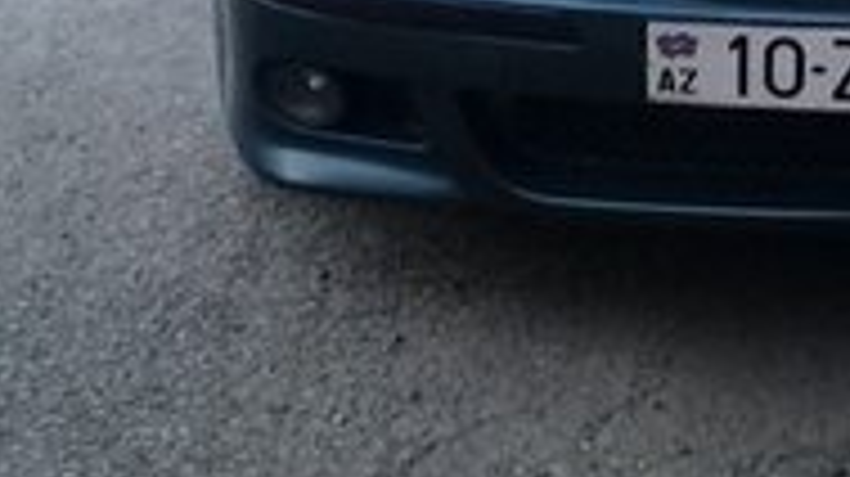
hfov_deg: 17.9
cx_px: 756
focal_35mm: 118
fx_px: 2658
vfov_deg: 9.7
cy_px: -380
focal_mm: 3.3
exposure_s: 1/33
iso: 80
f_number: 2.2
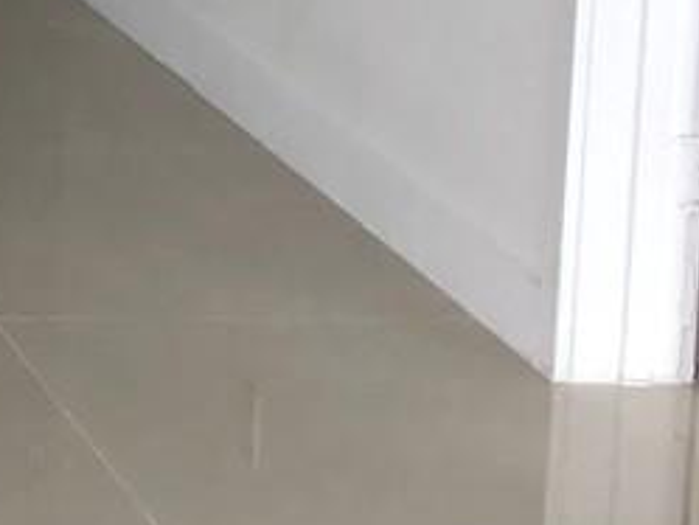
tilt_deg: -9.1
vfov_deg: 8.1
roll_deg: +0.6
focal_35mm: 180
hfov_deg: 10.0
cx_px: -806
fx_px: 3636
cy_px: -182
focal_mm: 4
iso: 50
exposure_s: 1/120
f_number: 1.8
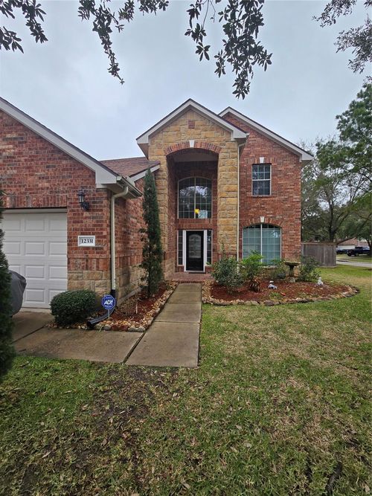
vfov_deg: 106.2
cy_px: 248
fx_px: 186
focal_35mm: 13
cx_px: 186
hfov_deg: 89.9
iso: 50
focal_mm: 2.2
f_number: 2.2
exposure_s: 1/682
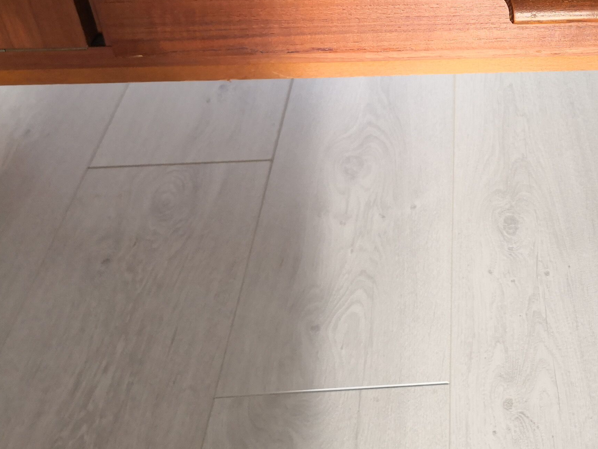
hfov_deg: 34.9
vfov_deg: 27.5
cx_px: 561
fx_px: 881
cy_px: 44
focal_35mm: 51
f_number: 1.6
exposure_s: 1/50
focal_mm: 3.95
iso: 125
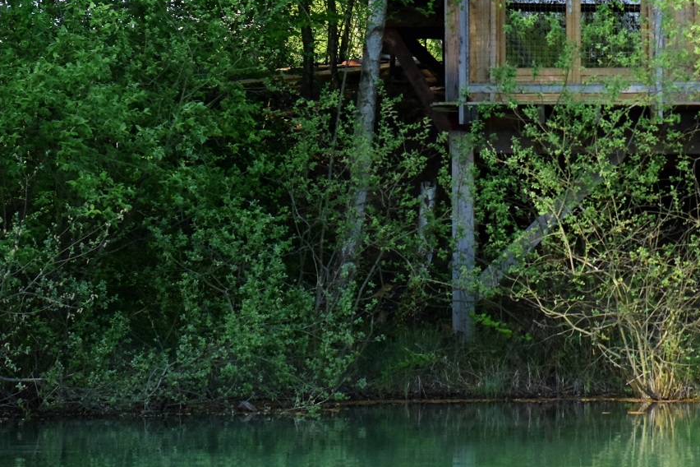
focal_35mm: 176
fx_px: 3422
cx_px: 730
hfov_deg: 11.5
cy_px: 37
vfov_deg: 7.8
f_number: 4.5
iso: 1800
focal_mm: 50
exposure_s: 1/4000
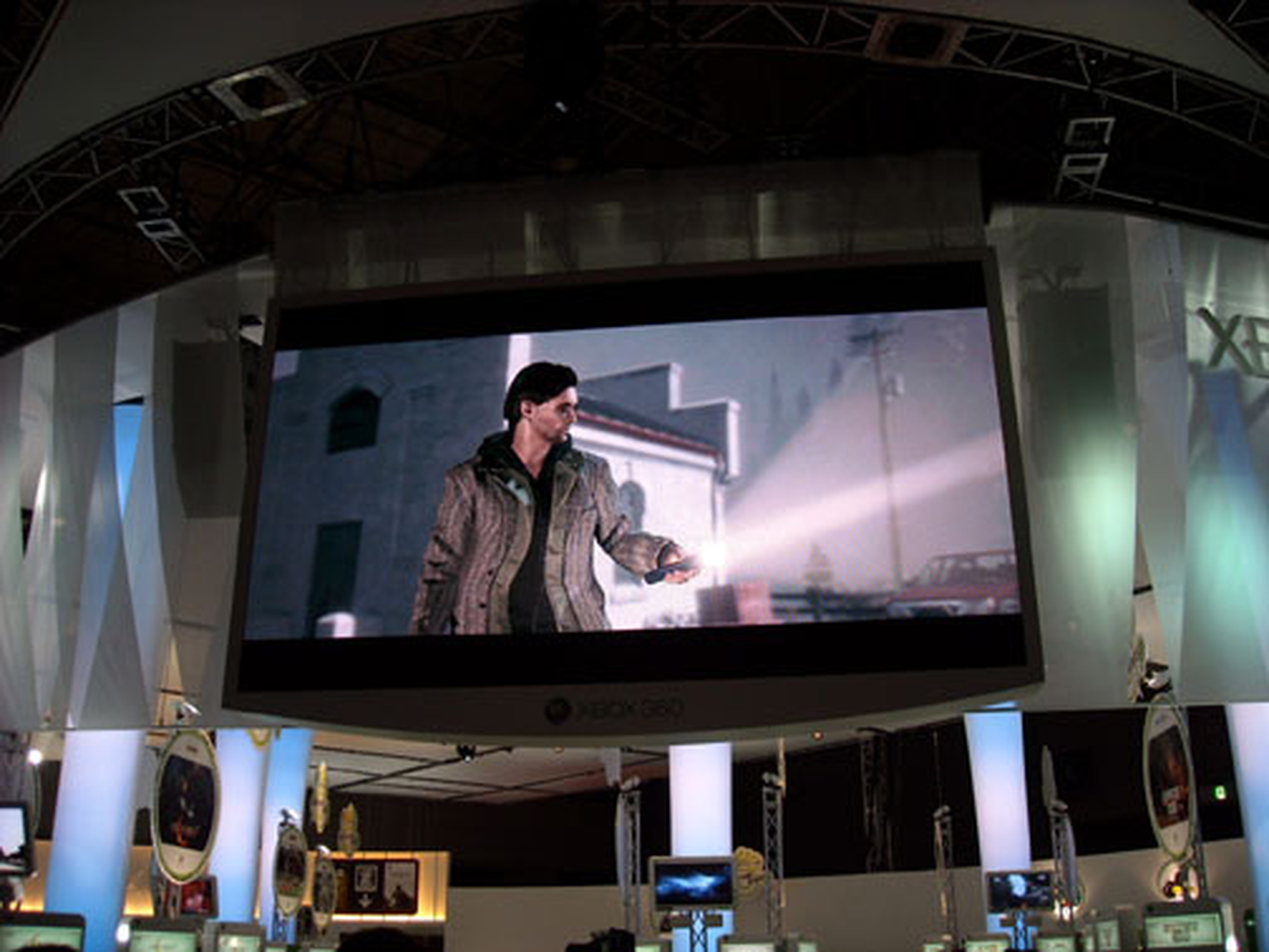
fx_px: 1283
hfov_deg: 52.6
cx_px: 634
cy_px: 476
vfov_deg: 40.7
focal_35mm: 35
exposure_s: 1/52
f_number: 2.8
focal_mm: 5.7
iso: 64
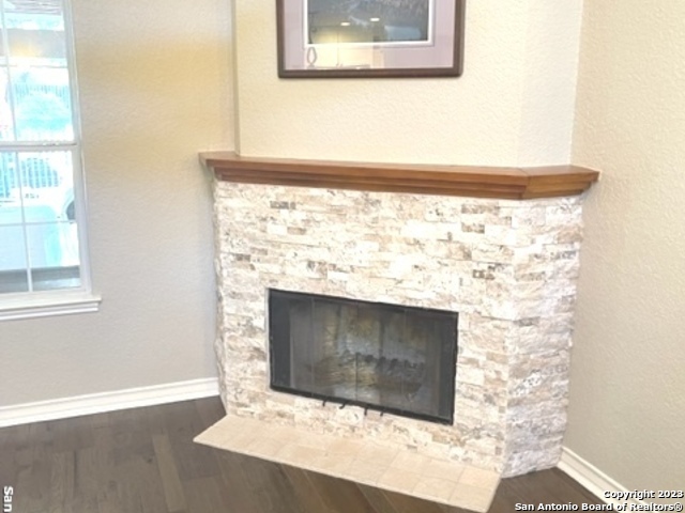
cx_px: 342
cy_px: 256
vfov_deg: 53.1
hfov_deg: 67.3
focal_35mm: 26
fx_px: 515
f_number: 1.6
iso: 400
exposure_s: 1/40
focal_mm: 5.1
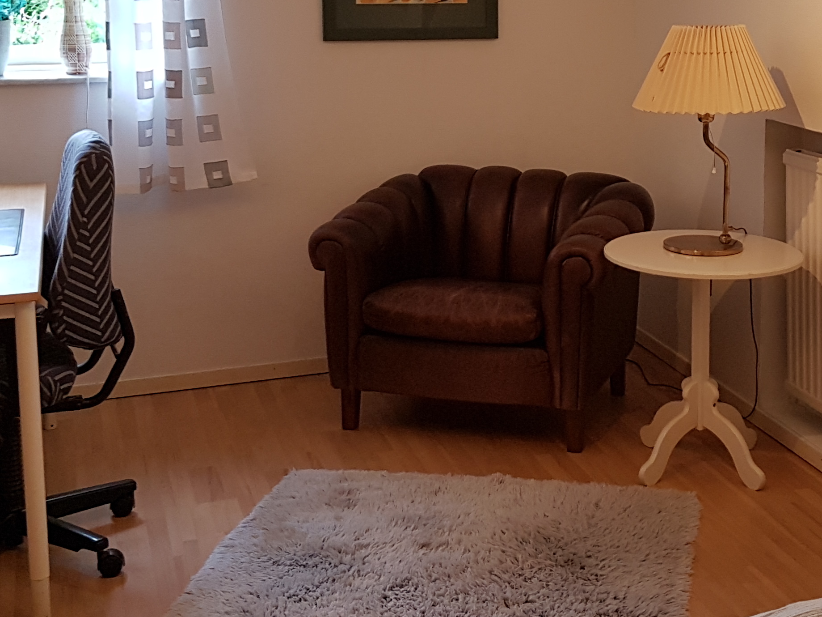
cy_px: 134
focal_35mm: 57
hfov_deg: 33.4
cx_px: 572
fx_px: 1353
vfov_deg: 25.3
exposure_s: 1/50
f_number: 1.7
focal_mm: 4.2
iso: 100
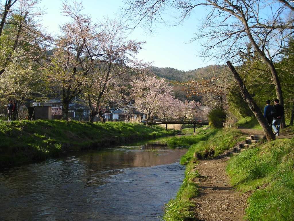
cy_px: 110
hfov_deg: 49.0
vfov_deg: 37.7
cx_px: 147
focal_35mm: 38
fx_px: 323
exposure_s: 1/251
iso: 50
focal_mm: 6.3
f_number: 3.2
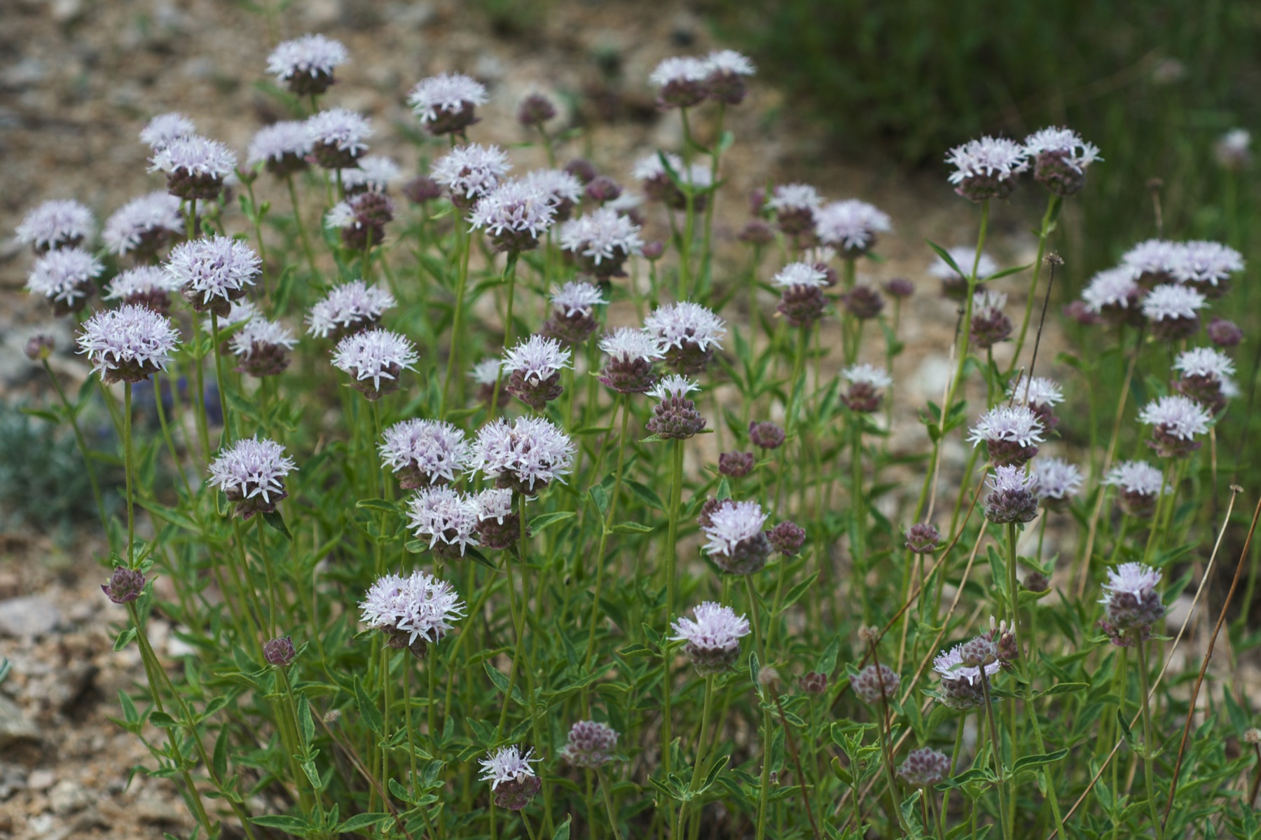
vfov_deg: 15.2
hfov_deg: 22.6
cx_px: 630
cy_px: 420
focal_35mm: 90
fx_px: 3151
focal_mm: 60
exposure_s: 1/200
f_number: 6.3
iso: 100
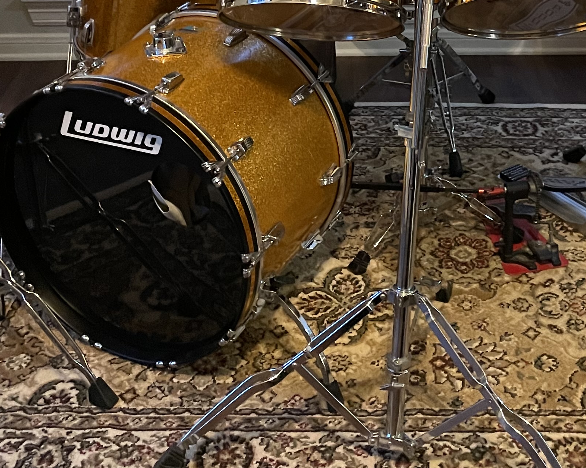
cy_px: -18
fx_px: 1110
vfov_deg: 22.8
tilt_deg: -18.7
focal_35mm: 64
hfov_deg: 29.4
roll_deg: +0.6
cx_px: 378
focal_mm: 4.2
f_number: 1.6
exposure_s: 1/30
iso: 640
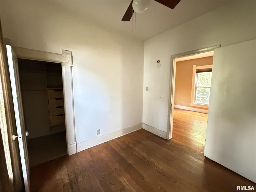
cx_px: 128
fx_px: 104
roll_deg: -0.3
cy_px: 96
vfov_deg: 85.7
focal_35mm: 14
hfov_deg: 102.1
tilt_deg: -6.4
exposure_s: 1/40
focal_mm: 2.22
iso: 1600
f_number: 2.2
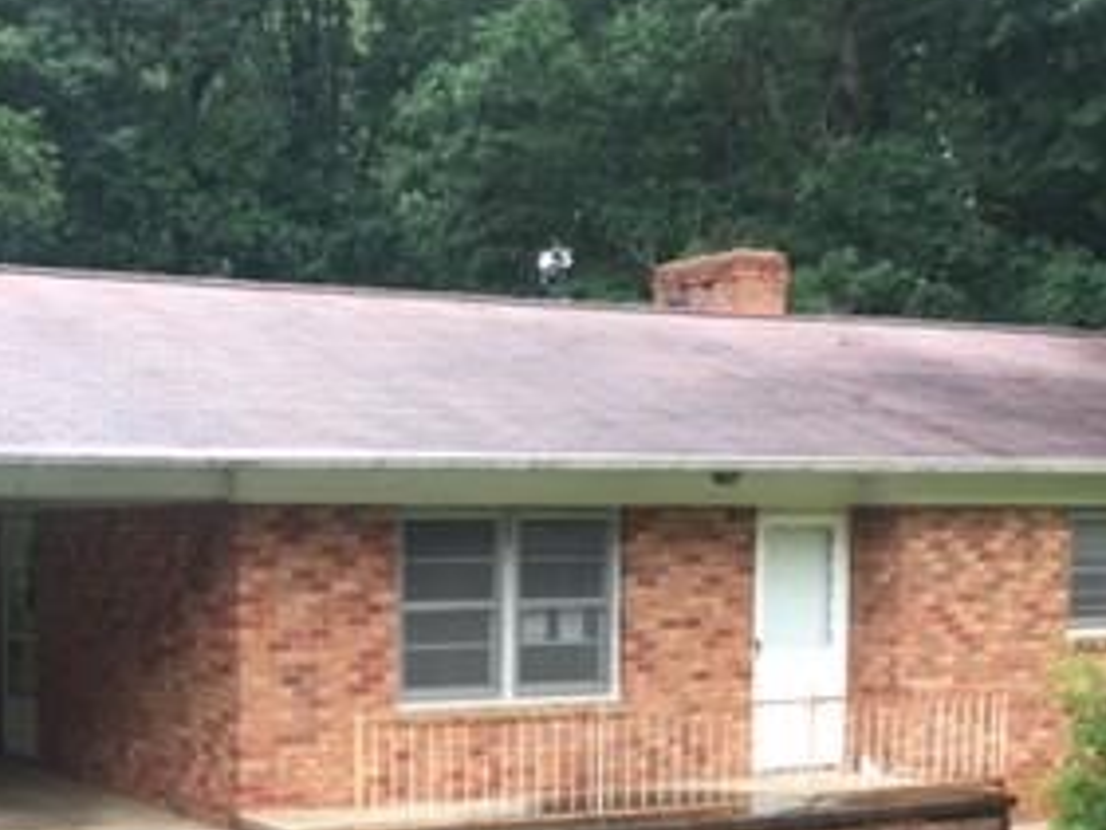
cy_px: 755
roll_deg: -0.8
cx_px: 354
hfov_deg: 29.1
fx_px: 2110
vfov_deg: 21.7
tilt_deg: -5.6
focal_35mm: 66
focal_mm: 4.15
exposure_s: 1/120
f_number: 2.2
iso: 32
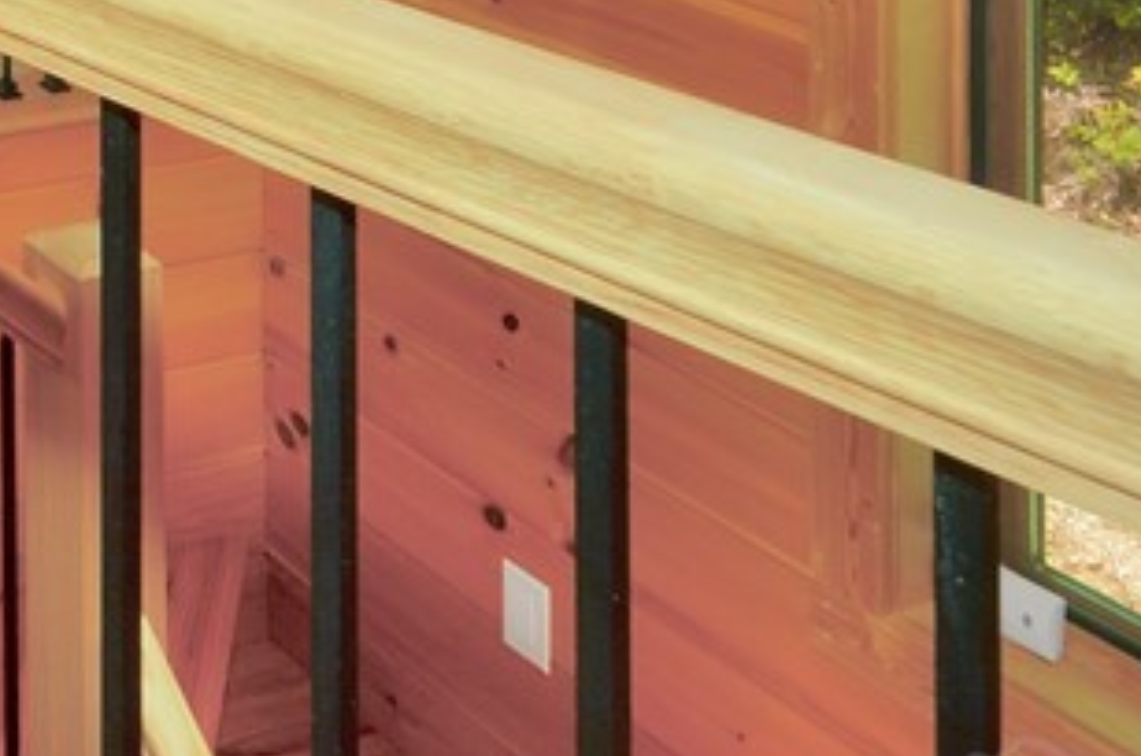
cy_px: -245
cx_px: -491
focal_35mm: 53
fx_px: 1676
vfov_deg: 22.5
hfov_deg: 27.9
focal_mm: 10
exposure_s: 1/60
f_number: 8
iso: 100
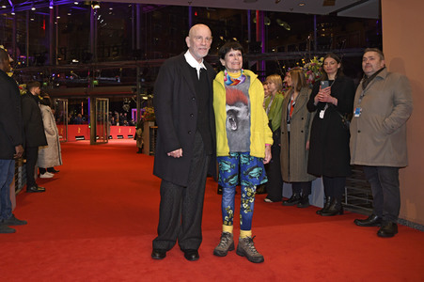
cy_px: 141
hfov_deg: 73.8
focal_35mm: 24
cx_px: 212
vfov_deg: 53.1
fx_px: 282
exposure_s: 1/125
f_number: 5.6
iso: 800
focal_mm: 24
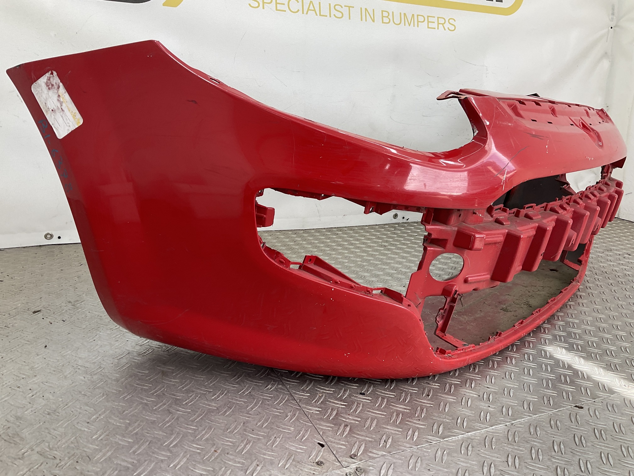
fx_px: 531
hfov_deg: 61.7
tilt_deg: -15.8
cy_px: 238
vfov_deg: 48.2
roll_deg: -4.0
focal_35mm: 29
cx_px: 317
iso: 20
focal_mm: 3
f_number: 1.8
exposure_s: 1/120
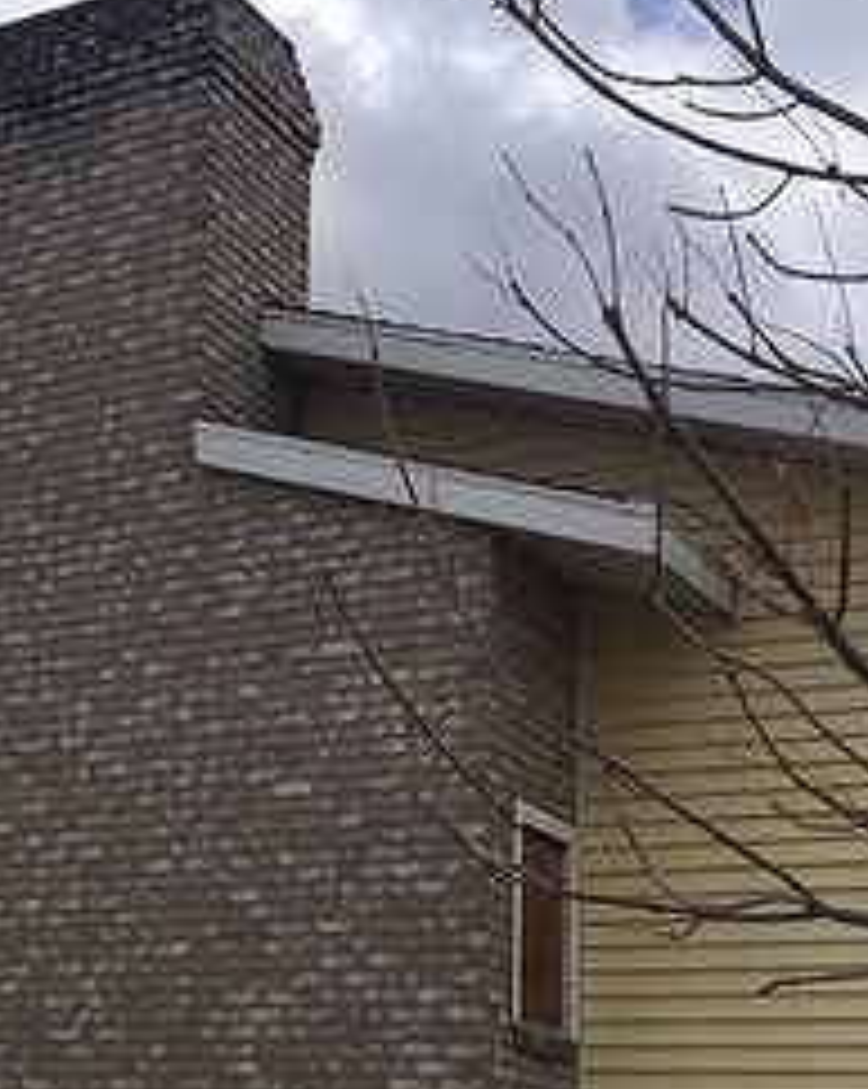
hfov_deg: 19.4
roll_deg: -3.7
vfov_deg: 24.9
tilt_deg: +7.2
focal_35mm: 75
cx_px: -121
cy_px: 900
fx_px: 2413
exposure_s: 1/2198
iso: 25
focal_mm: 4.15
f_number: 2.2
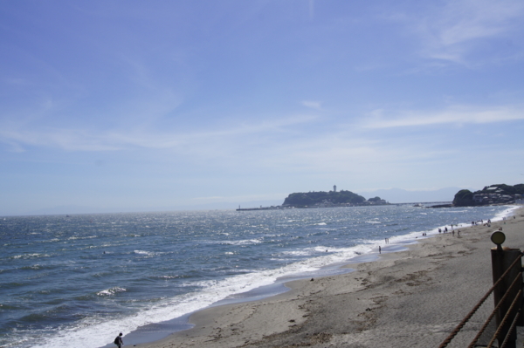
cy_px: 174
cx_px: 262
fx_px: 480
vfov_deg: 39.9
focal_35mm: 33
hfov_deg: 57.3
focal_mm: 22
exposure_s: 1/800
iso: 200
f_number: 11
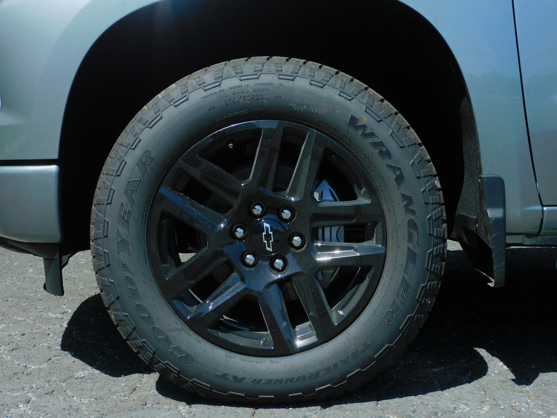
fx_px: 805
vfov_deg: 29.1
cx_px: 278
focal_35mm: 50
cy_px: 209
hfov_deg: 38.2
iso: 125
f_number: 4
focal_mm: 9
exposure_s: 1/1250
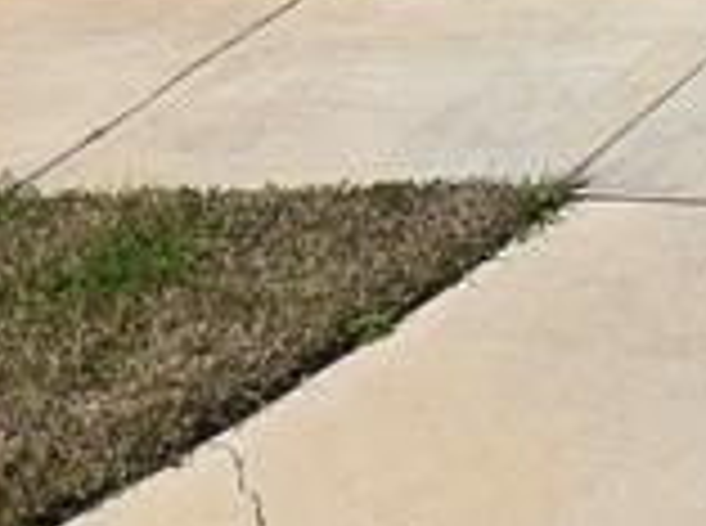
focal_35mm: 85
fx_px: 1730
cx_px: 1165
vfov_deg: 13.7
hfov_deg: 19.1
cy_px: -643
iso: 40
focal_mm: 2.2
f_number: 1.9
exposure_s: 1/4518
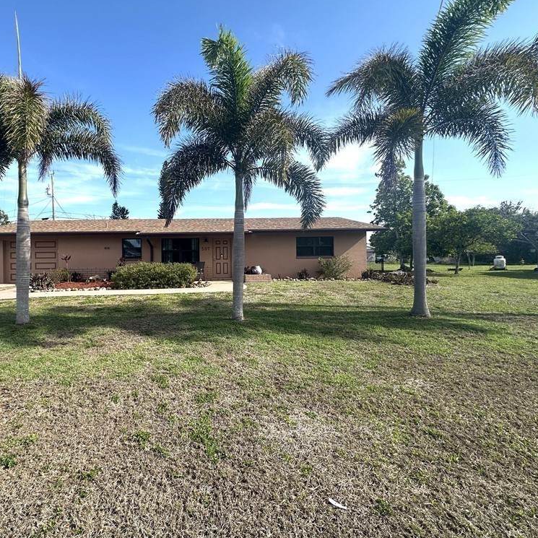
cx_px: 196
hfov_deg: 82.1
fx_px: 299
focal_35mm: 17
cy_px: 261
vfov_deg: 83.9
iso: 50
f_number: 2.2
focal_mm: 2.22
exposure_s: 1/1103
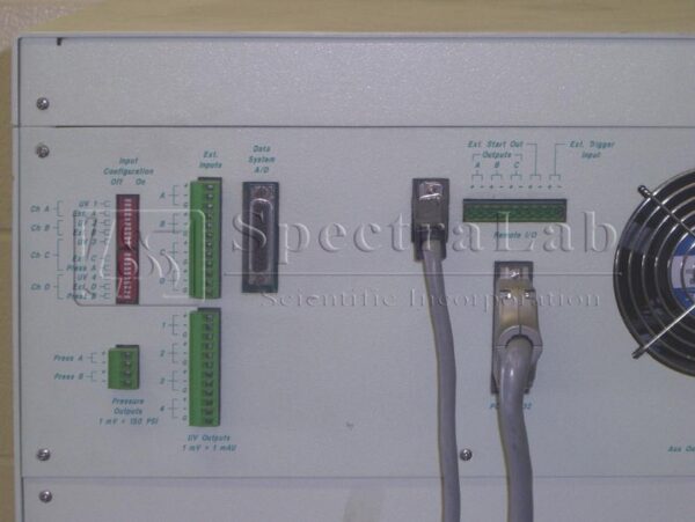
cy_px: 261
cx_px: 348
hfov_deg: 20.8
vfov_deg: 15.7
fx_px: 1889
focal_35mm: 94
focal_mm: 15.3
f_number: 4.6
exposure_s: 1/30
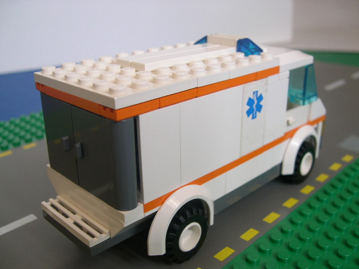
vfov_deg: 37.7
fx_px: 394
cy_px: 134
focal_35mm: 38
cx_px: 180
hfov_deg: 49.0
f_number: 2.8
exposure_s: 1/34.1
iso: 100
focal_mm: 8
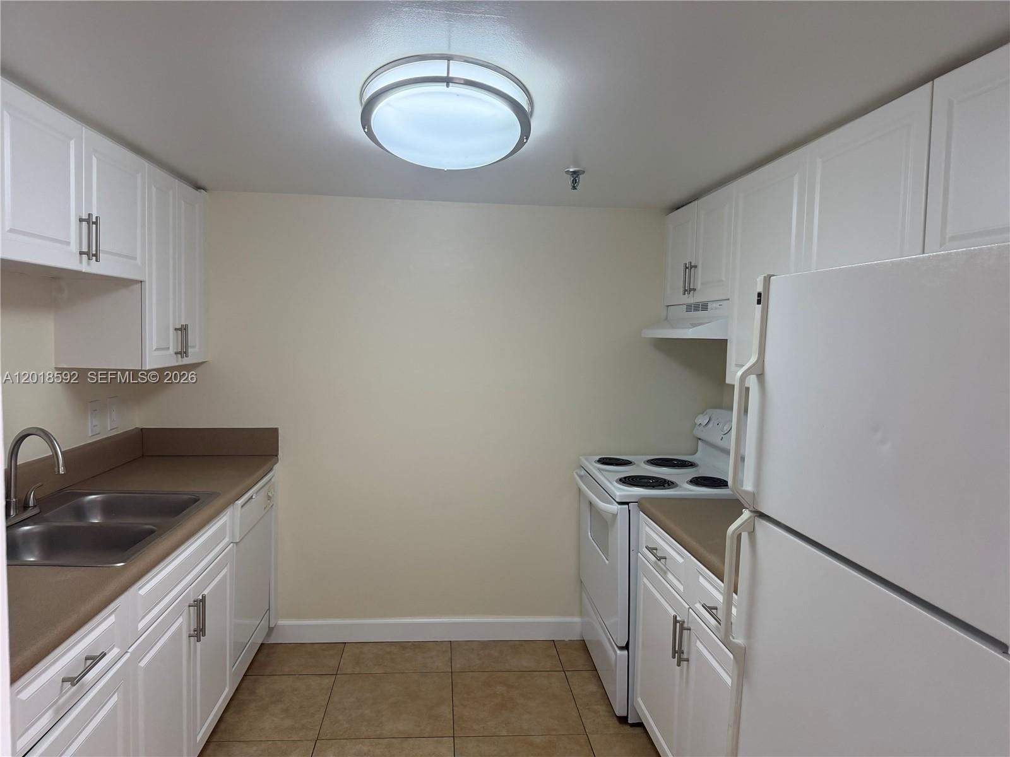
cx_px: 505
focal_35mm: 24
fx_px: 700
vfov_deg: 56.8
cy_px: 378
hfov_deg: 71.6
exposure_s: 1/142
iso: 200
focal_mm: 6.76
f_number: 1.78
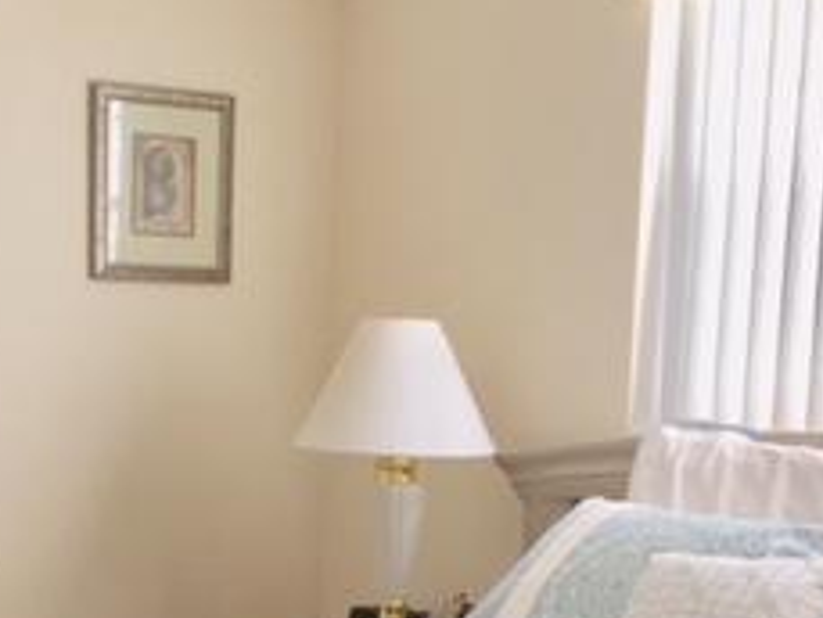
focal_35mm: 81
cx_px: 288
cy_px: 729
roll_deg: -2.3
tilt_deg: -12.6
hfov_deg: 24.0
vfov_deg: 17.4
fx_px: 1927
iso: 32
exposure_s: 1/60
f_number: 2.2
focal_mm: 4.15
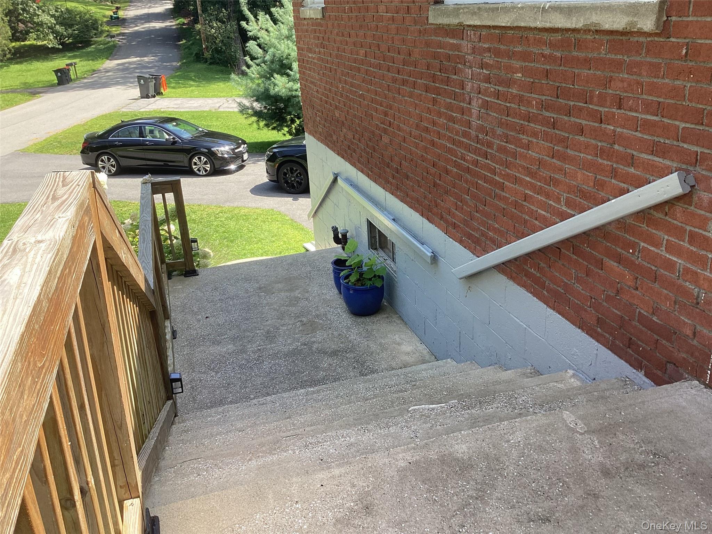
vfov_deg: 45.4
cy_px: 267
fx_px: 638
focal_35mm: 31
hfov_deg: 58.4
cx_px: 356
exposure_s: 1/193
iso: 25
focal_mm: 3.3
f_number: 2.4
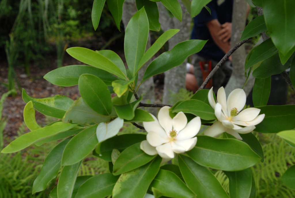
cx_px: 148
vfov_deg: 21.6
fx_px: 517
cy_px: 99
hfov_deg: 31.9
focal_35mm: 63
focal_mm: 42
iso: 400
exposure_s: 1/250
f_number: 8
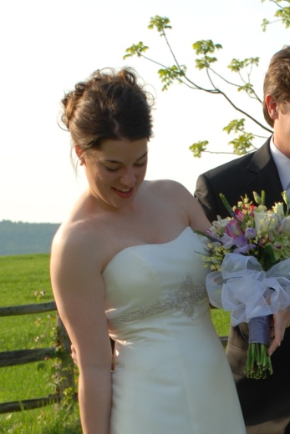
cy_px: 419
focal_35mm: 138
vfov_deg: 14.6
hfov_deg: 9.9
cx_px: 291
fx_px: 1666
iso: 100
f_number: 5.6
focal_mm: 40
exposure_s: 1/125
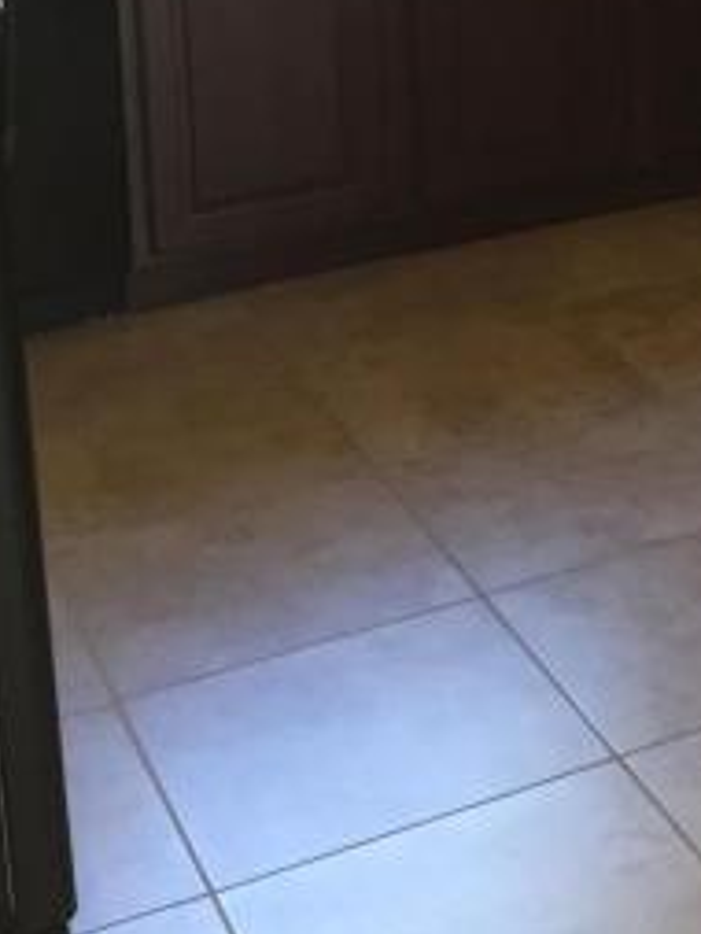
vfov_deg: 20.6
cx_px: 1052
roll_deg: +0.5
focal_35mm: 88
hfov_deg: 15.5
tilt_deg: -8.3
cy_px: -229
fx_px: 2374
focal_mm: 4.15
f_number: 2.2
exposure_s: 1/30
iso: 80
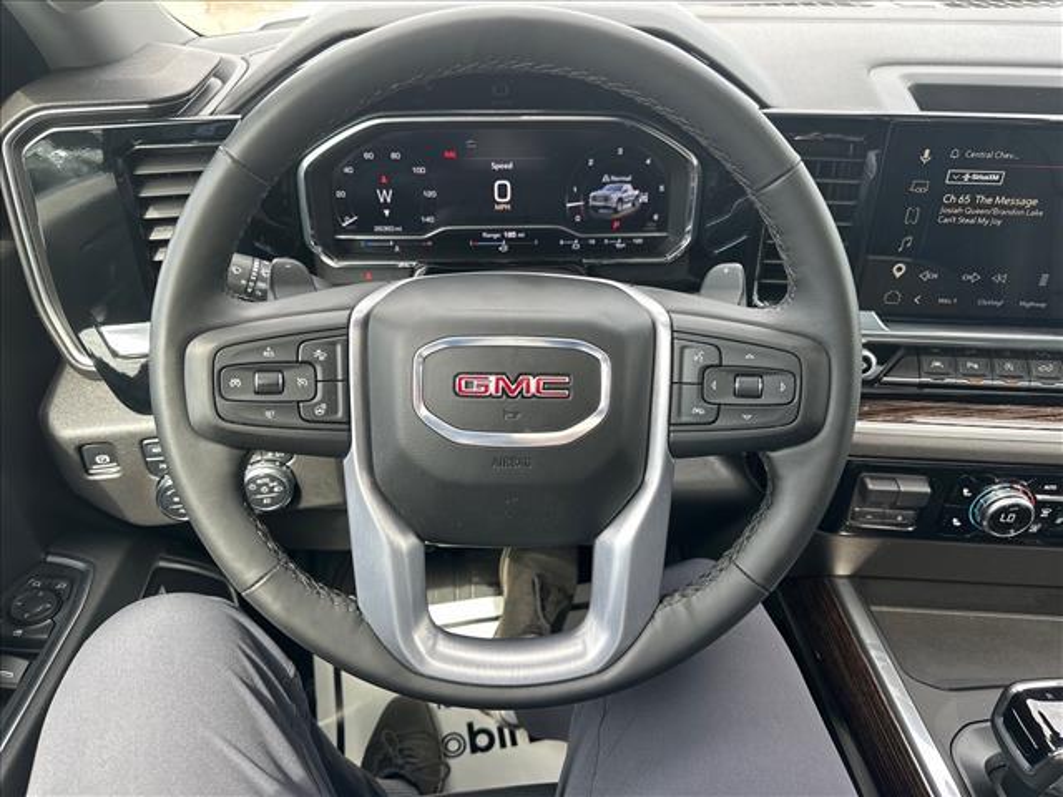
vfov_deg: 56.8
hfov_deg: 71.6
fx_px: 737
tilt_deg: -35.5
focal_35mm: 24
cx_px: 532
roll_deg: +0.0
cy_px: 398
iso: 80
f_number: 1.78
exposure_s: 1/121
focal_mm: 6.86
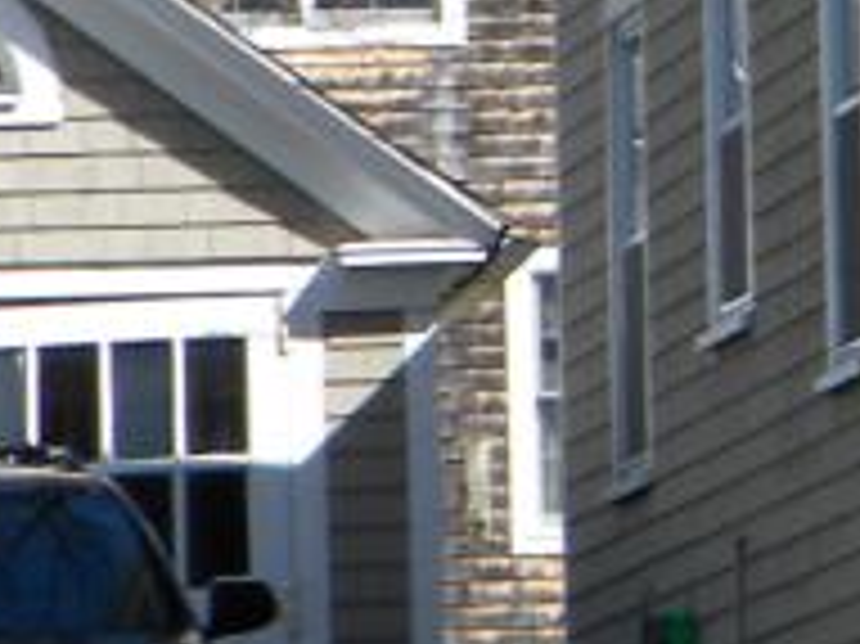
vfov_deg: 2.3
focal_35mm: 633
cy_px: -401
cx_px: 1729
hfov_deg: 3.1
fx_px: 15716
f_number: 4.8
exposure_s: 1/447
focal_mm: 21.3
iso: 80
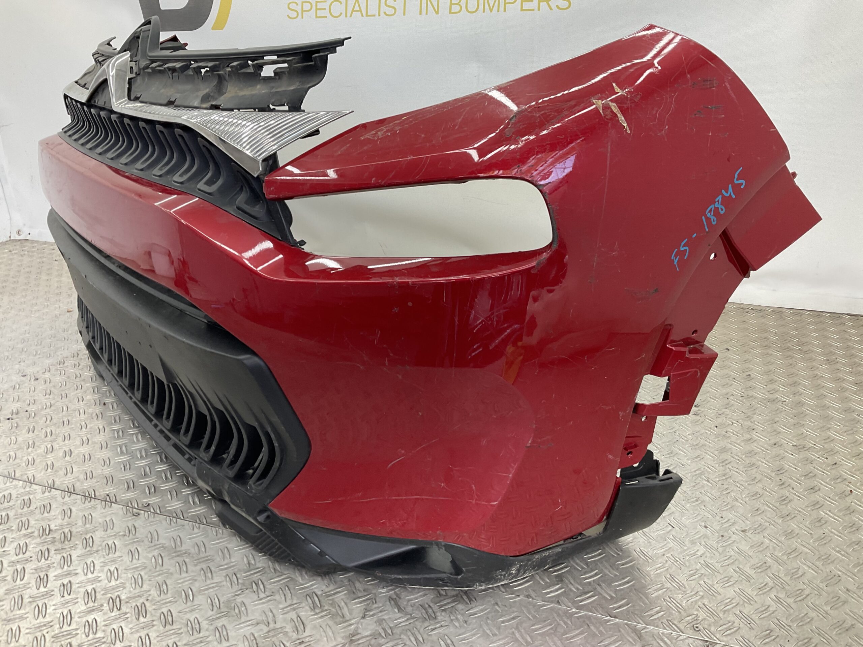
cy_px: 324
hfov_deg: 61.7
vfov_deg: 48.2
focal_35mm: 29
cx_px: 432
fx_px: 723
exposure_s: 1/120
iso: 50
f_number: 1.8
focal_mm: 3
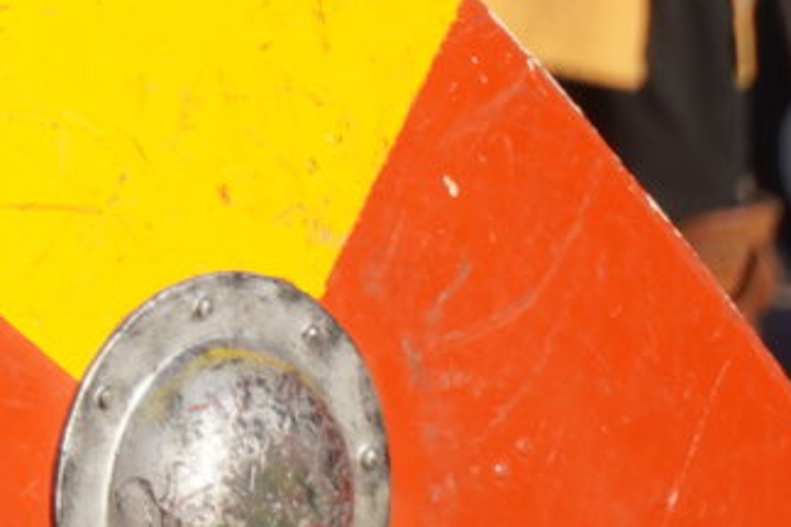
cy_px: -418
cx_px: -605
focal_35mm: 943
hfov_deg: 2.2
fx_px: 20718
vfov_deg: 1.5
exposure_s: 1/250
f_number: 6.3
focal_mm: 159
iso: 100
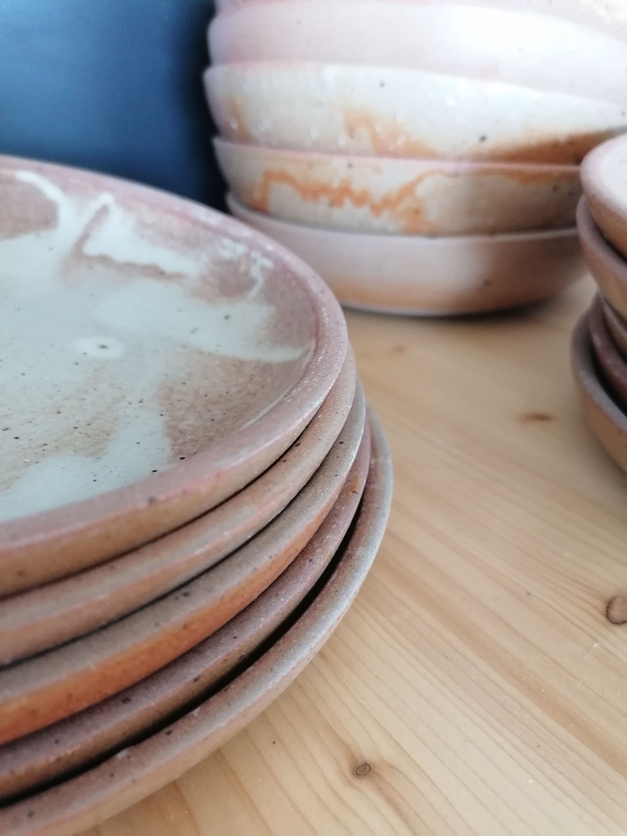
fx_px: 652
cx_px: 314
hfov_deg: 51.4
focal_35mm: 27
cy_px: 418
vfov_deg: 65.3
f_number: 1.8
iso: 320
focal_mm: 4.75
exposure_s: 1/25
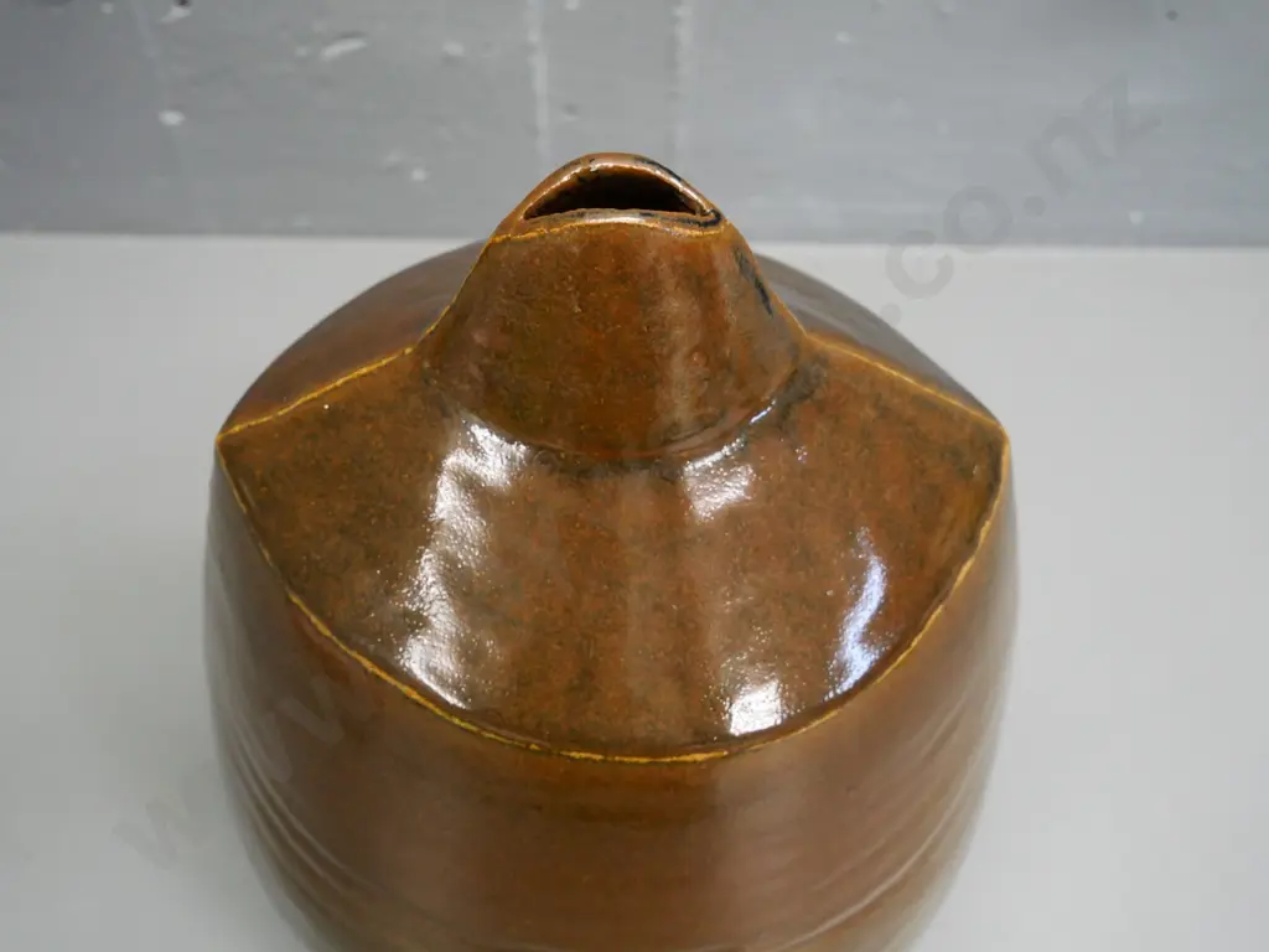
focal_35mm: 44
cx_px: 634
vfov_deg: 32.9
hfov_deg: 42.9
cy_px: 476
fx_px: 1613
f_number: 5
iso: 1600
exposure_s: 1/60
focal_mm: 22
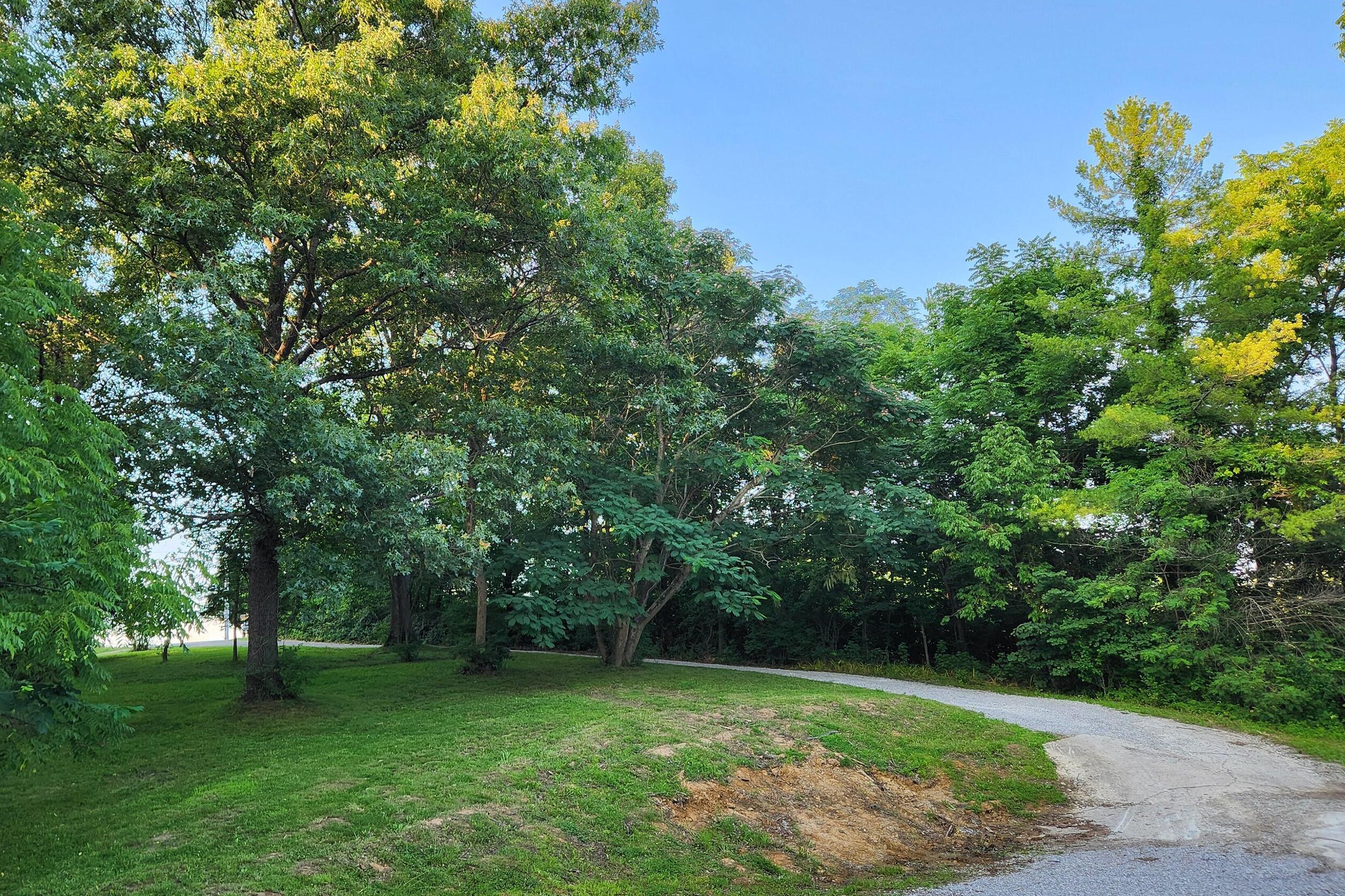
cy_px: 463
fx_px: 1083
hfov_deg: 63.2
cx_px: 546
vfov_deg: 45.0
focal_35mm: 29
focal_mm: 5.4
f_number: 1.8
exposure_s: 1/180
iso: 25
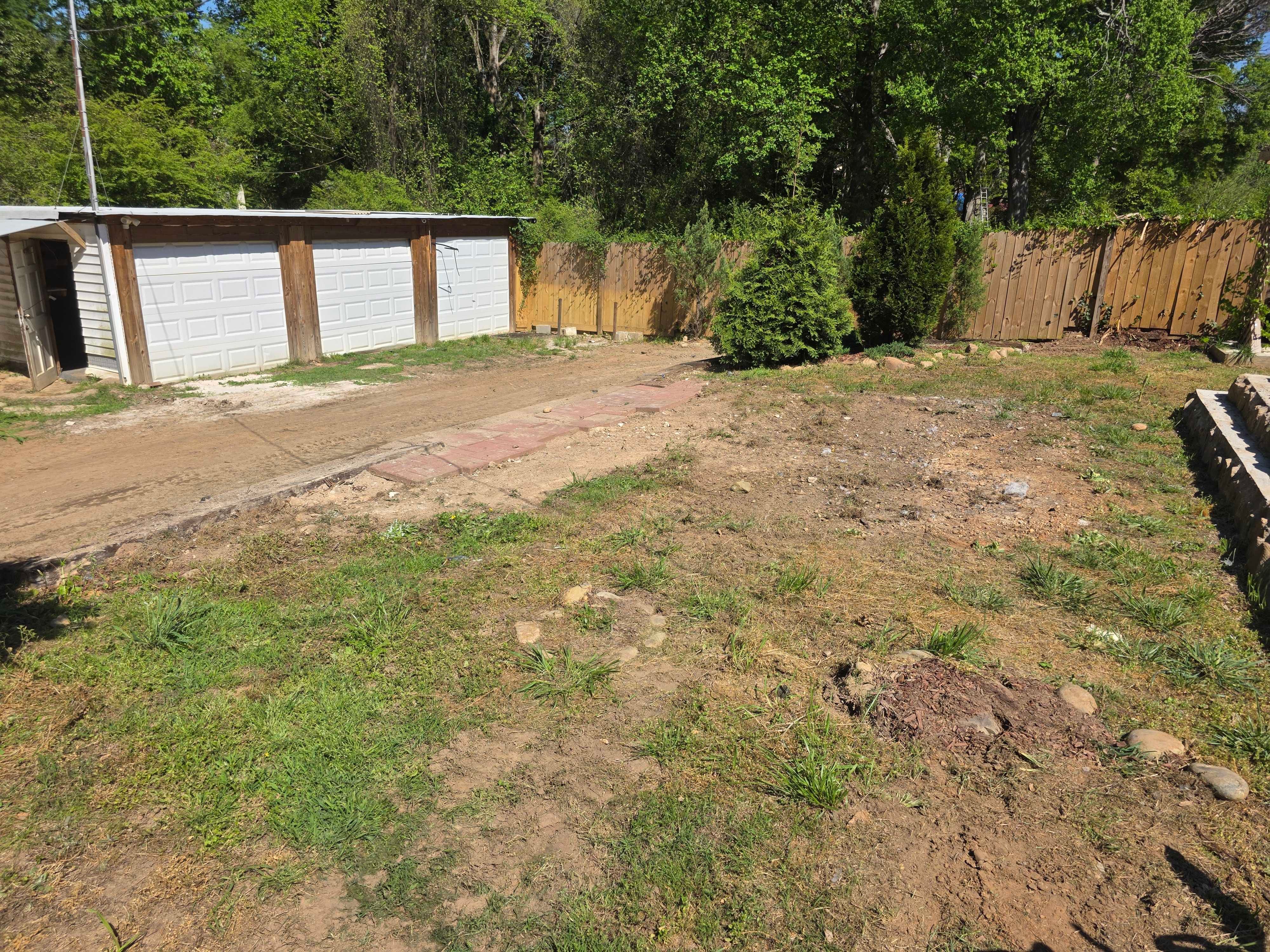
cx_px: 635
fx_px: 844
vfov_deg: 58.9
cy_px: 476
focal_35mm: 23
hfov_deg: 73.9
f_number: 1.7
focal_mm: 6.3
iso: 80
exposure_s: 1/10000
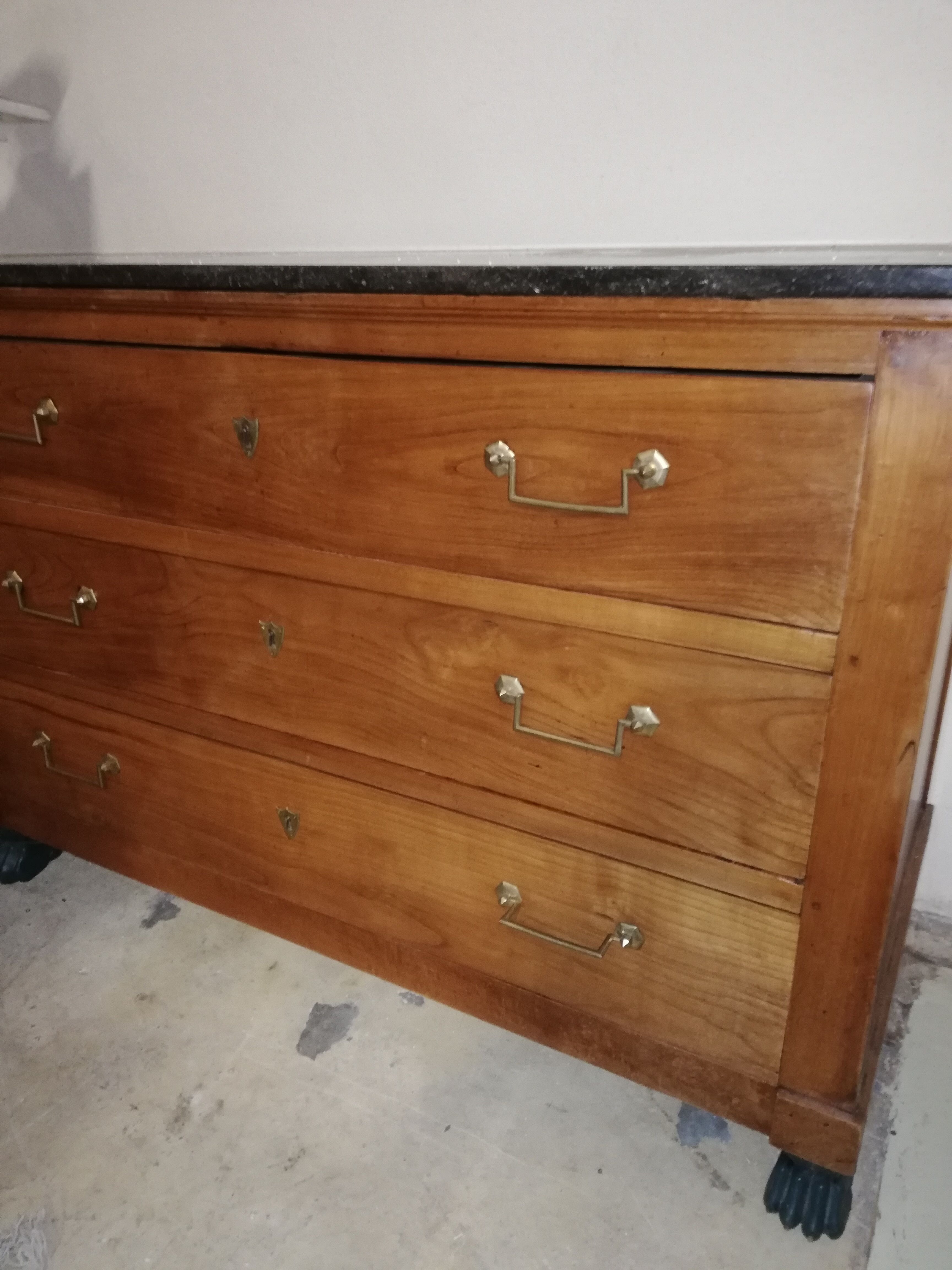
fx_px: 953
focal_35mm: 26
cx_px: 476
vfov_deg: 67.3
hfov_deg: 53.1
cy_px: 635
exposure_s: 1/16.7
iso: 640
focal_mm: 3.81
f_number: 2.2
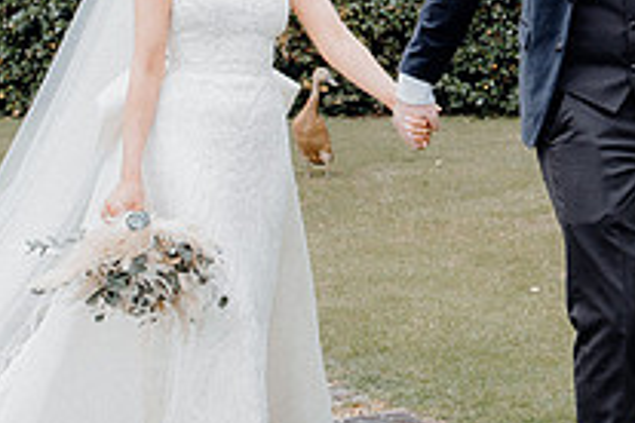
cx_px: 485
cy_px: 81
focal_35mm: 129
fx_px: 2275
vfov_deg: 10.6
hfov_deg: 15.8
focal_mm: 31
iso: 125
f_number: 3.5
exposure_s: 1/160
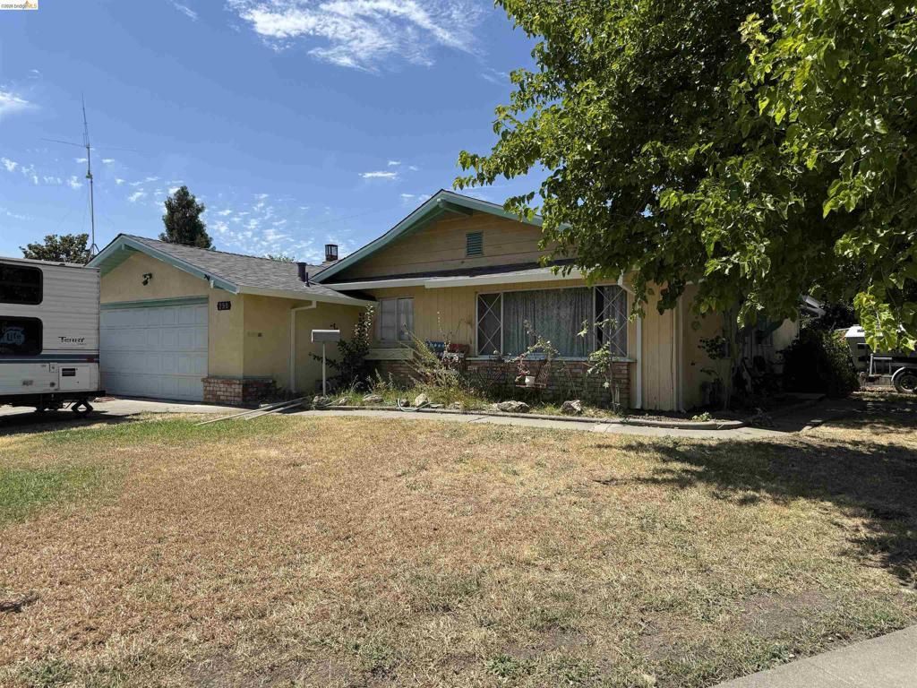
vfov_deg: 56.8
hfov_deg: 71.6
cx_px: 458
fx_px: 636
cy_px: 344
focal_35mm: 24
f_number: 1.78
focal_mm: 6.76
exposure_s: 1/4167
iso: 80
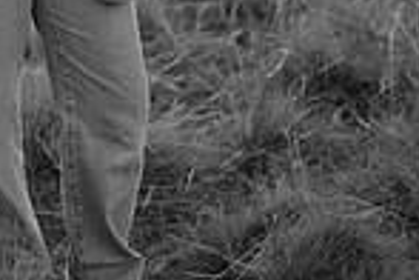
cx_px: 9
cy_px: -194
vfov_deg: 8.7
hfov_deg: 13.3
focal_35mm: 153
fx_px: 1781
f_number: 2
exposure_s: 1/640
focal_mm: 50
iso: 160
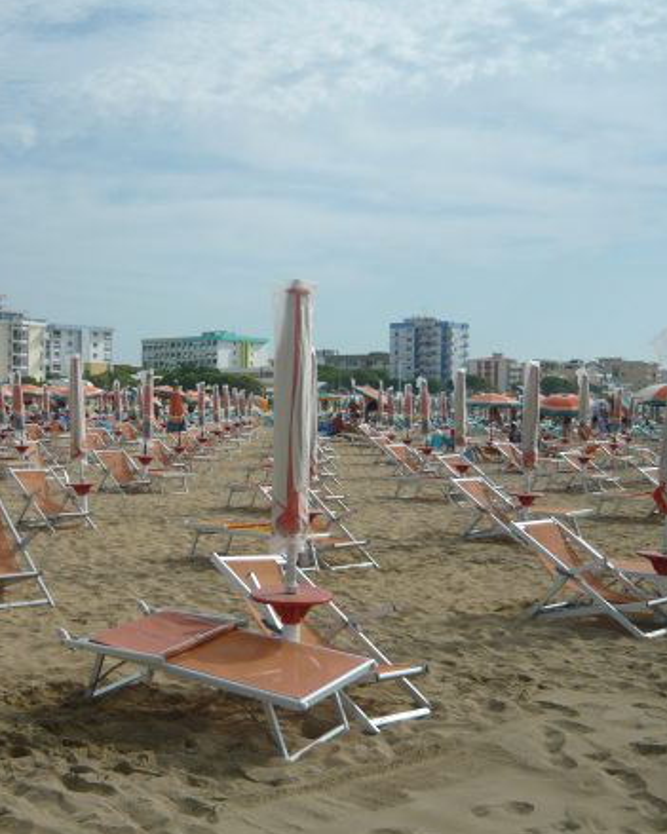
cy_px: 418
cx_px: 190
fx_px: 1086
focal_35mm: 44
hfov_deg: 33.6
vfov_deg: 42.0
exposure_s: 1/400
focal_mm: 5.5
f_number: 8
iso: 100
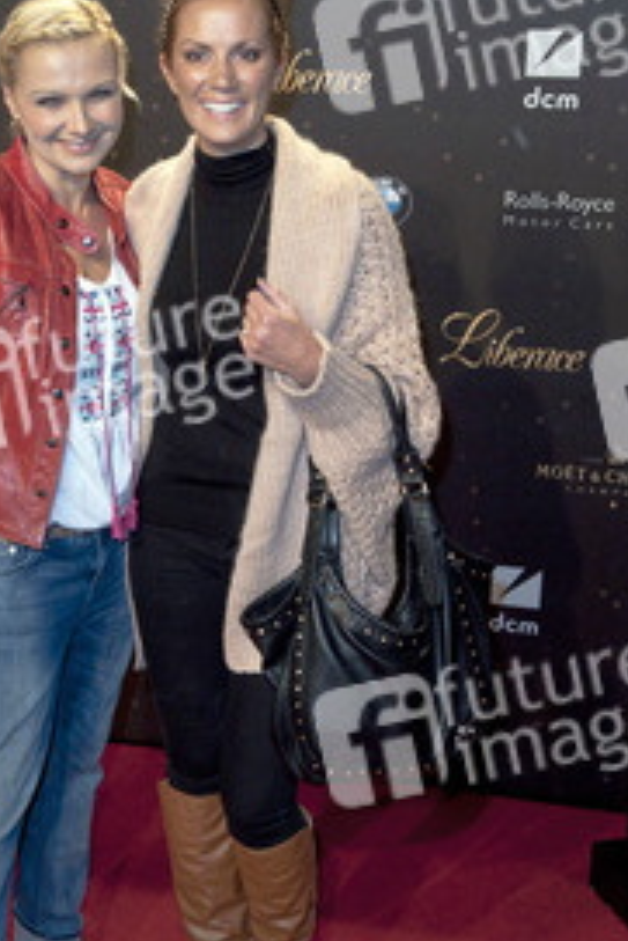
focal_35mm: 56
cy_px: 552
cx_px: 179
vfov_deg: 35.5
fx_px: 1463
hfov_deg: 24.0
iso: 1250
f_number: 6.3
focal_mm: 38
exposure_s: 1/160
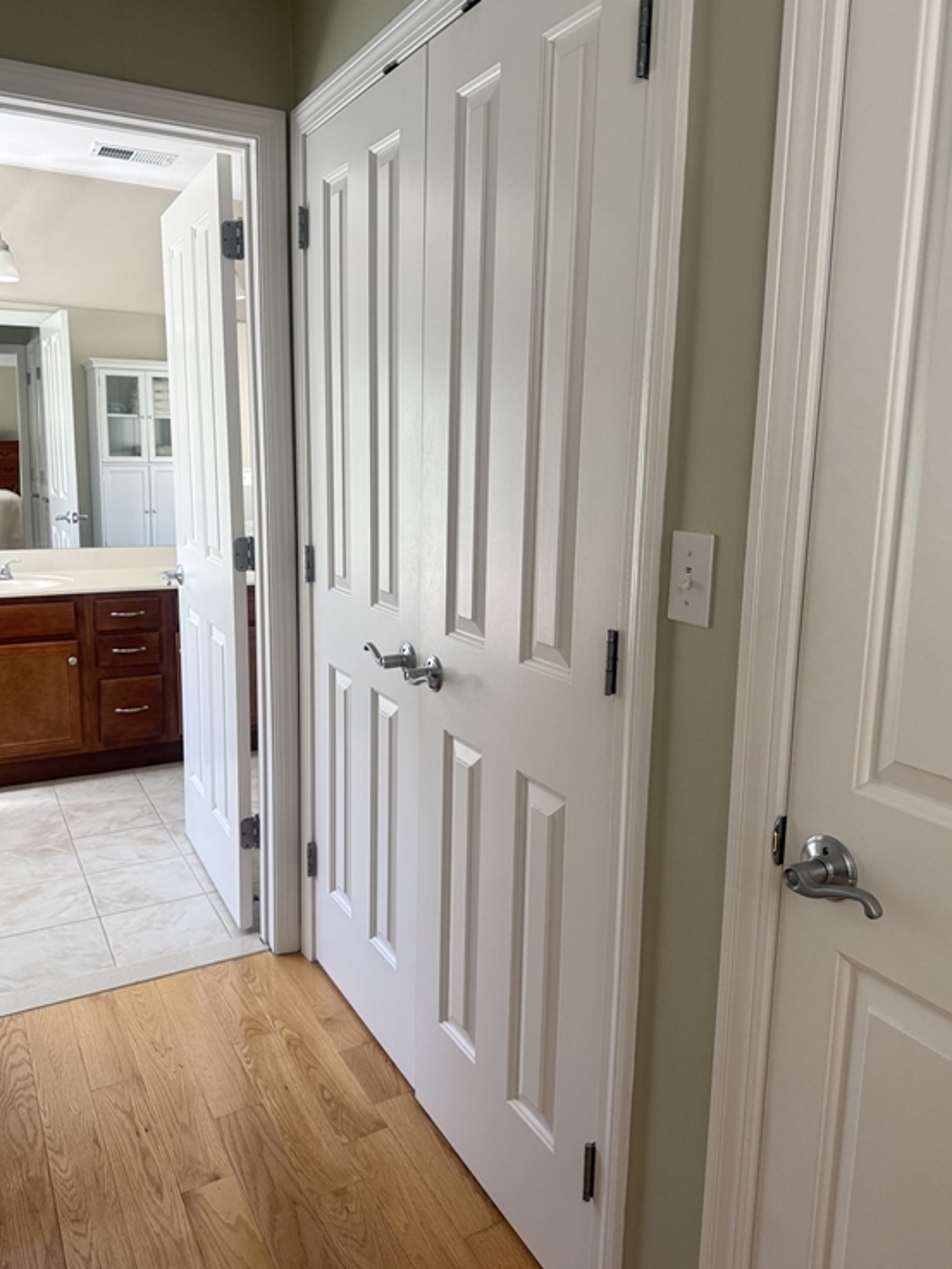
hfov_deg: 54.9
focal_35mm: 25
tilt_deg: -9.2
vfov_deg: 69.4
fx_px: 916
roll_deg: -1.8
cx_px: 484
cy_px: 615
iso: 200
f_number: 1.78
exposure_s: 1/121
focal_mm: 6.76
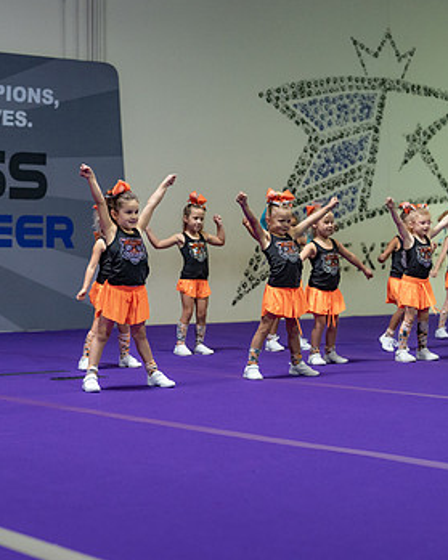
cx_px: 87
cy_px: 293
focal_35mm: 78
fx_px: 1293
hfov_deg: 19.4
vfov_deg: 24.4
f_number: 1.8
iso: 3200
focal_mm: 50
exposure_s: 1/1000
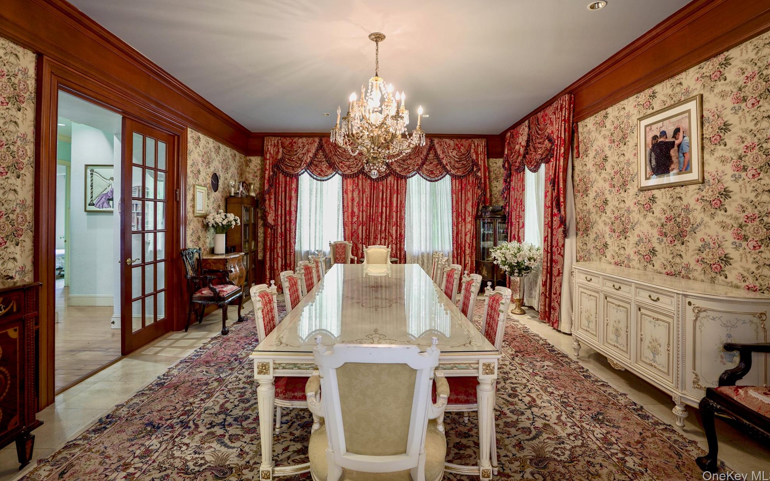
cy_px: 218
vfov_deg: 67.9
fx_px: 357
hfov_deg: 94.4
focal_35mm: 17
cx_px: 381
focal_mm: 16
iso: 100
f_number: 2.8
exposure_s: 1/15
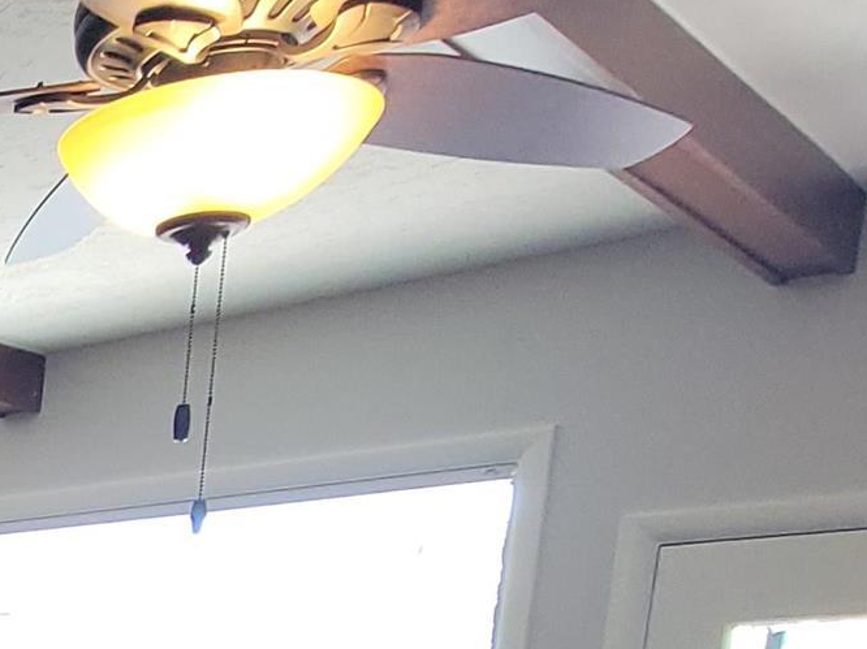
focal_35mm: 60
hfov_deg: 20.8
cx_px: -733
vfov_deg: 20.7
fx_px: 1502
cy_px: 985
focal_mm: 2.2
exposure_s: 1/60
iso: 125
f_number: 2.2
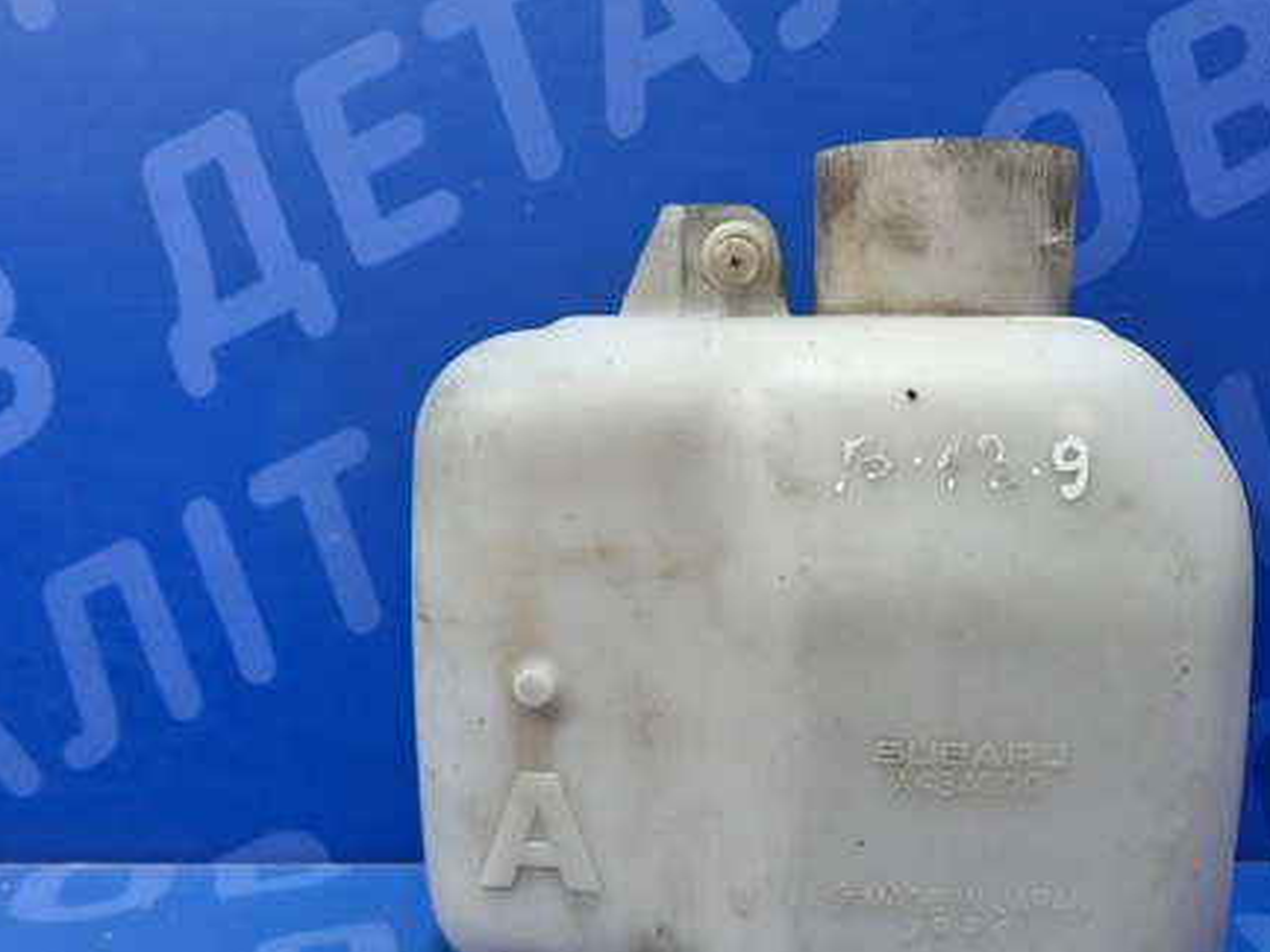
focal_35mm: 37
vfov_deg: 38.3
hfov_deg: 50.0
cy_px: 623
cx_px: 723
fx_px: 1357
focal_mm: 4.6
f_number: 2
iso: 400
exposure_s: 1/50
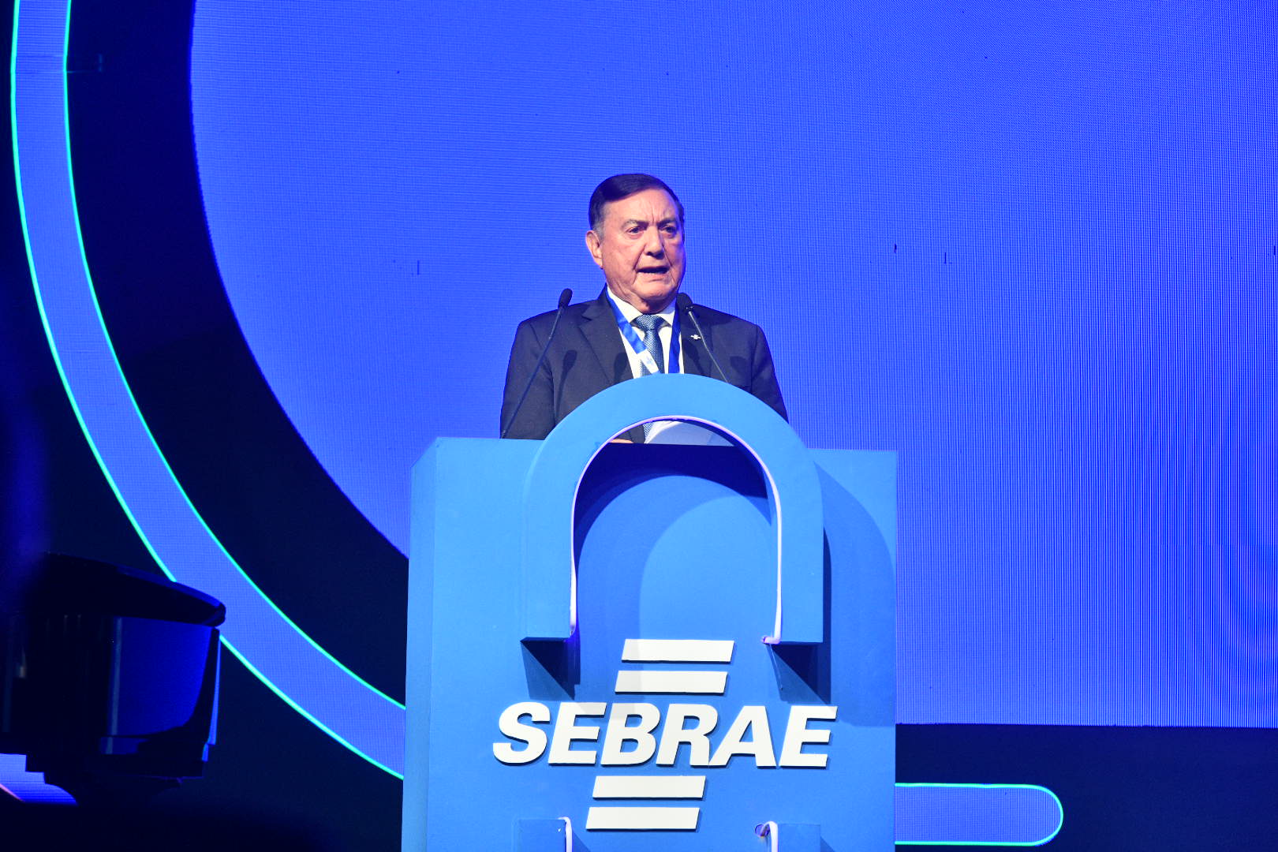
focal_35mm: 120
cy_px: 426
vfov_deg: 11.4
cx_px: 639
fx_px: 4260
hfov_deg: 17.1
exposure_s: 1/160
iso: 2000
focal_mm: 120
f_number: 8
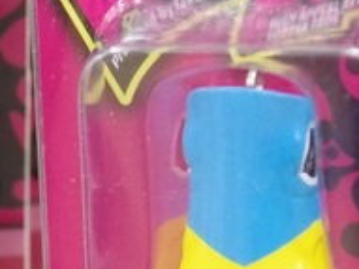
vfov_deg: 3.5
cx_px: -15
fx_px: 4395
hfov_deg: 4.7
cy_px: 331
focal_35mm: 424
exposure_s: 1/100
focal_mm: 88
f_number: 7.1
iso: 3200
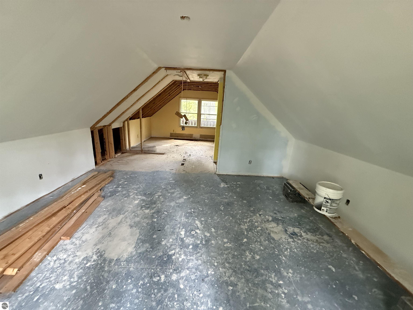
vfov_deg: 85.7
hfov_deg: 102.1
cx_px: 206
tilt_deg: -15.6
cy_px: 155
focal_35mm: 14
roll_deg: -3.0
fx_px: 167
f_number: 2.2
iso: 800
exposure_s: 1/60
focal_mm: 2.22
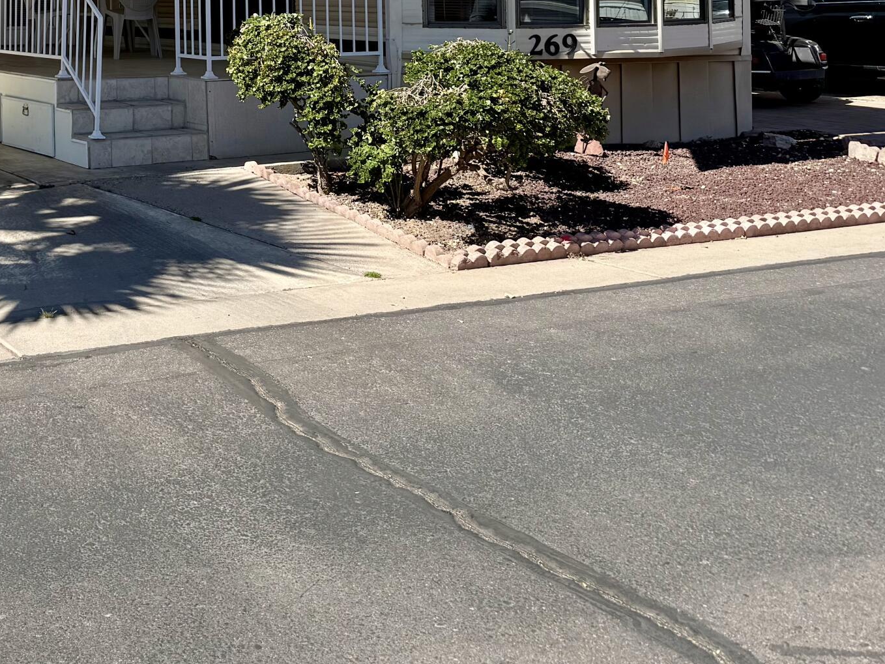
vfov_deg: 25.7
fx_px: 1355
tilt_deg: +1.0
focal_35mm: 53
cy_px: -51
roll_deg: +0.0
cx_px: 44
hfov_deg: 33.7
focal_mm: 6.76
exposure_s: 1/4167
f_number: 1.78
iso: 80
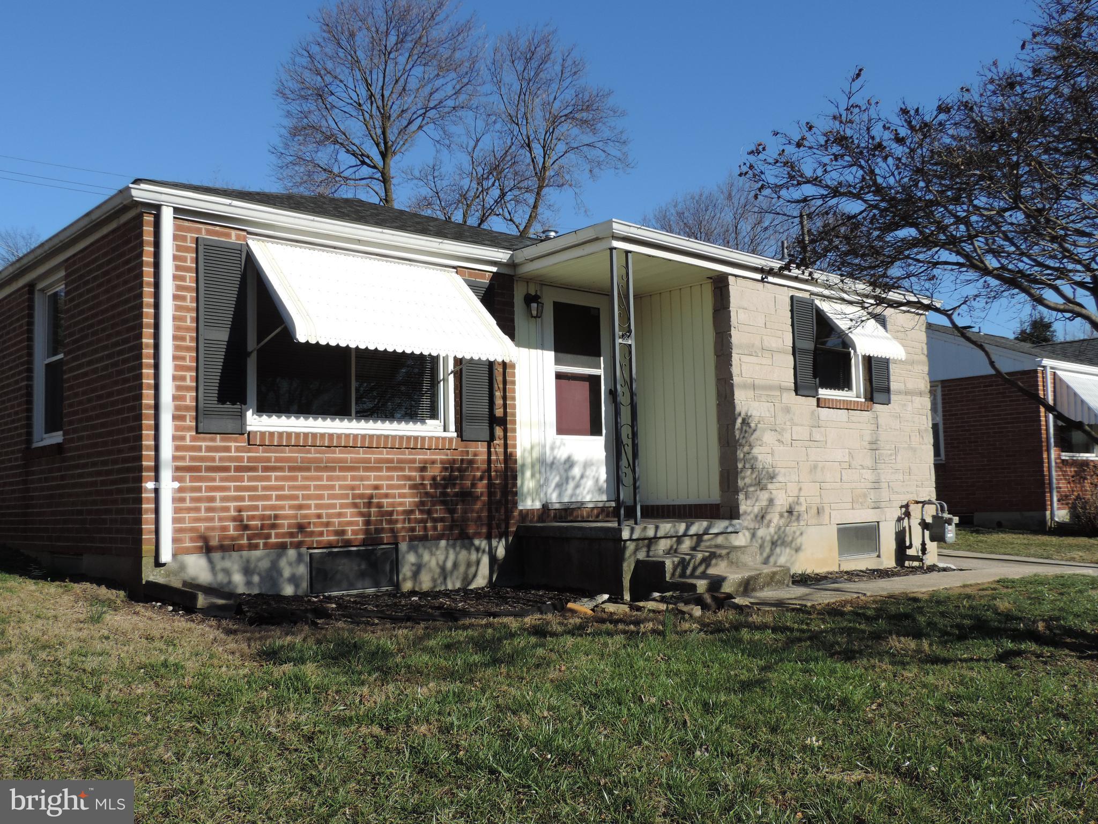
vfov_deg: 42.9
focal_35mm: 33
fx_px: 1047
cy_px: 412
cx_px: 549
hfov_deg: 55.4
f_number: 3.2
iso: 80
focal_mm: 5.8
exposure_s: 1/1250
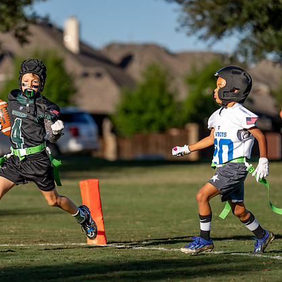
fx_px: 2175
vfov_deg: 7.4
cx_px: 70
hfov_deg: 7.4
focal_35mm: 236
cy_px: 171
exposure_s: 1/2000
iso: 100
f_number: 2.8
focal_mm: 143
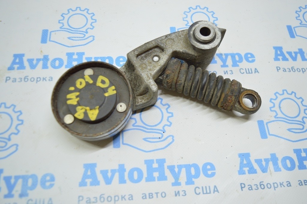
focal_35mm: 30
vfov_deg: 43.5
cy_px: 102
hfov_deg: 62.0
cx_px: 154
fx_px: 256
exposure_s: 1/60
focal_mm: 20
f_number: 3.8
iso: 400
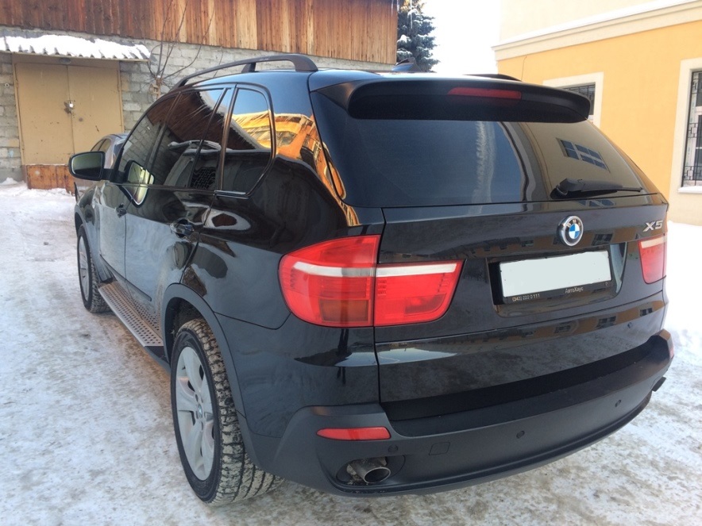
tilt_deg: -10.6
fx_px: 588
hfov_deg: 61.7
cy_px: 263
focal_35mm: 29
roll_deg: +0.8
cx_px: 351
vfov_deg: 48.2
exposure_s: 1/100
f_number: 2.2
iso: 40
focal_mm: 4.15
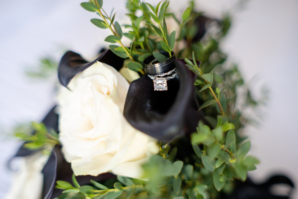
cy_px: 100
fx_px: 414
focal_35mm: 50
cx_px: 149
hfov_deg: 39.6
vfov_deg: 27.0
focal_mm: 50
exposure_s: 1/200
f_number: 1.4
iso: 500
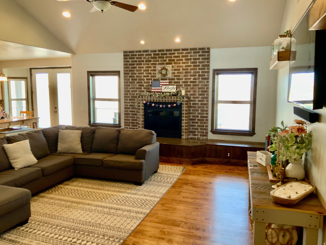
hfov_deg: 61.7
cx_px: 163
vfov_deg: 48.2
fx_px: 273
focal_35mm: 29
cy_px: 122
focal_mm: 3
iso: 80
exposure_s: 1/60
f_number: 1.8
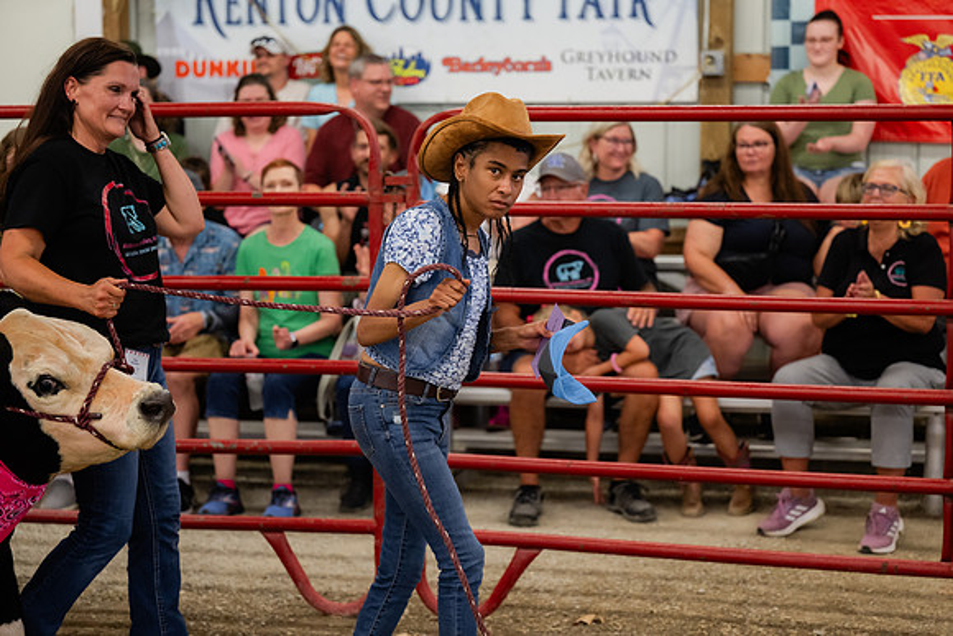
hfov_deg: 27.7
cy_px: 318
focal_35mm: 73
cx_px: 476
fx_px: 1933
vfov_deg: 18.7
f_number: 2.8
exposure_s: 1/400
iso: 3200
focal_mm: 73
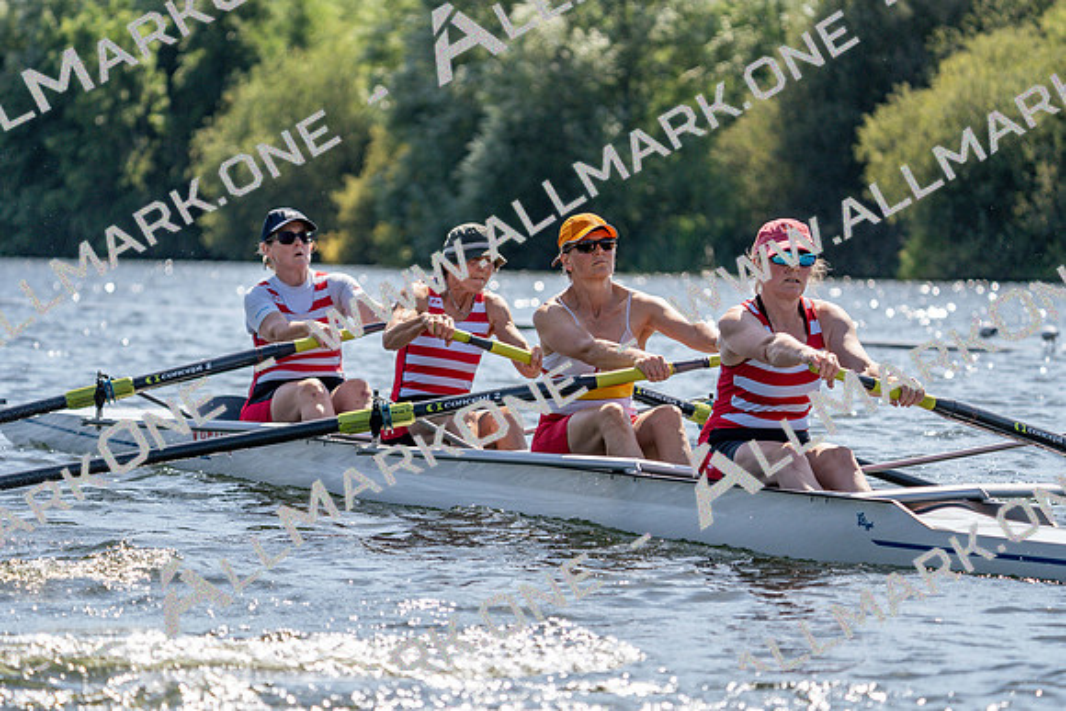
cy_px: 356
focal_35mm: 200
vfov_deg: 6.9
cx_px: 533
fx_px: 5923
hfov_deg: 10.3
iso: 250
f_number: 5.6
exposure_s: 1/2000
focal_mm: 200
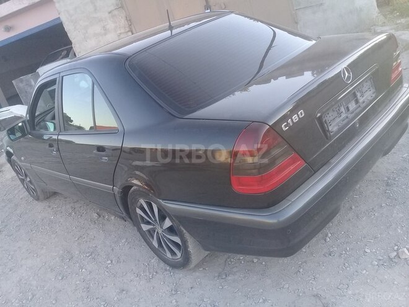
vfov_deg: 45.4
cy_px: 154
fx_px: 366
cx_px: 204
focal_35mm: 31
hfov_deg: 58.4
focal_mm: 3.3
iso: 50
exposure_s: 1/103
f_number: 2.2
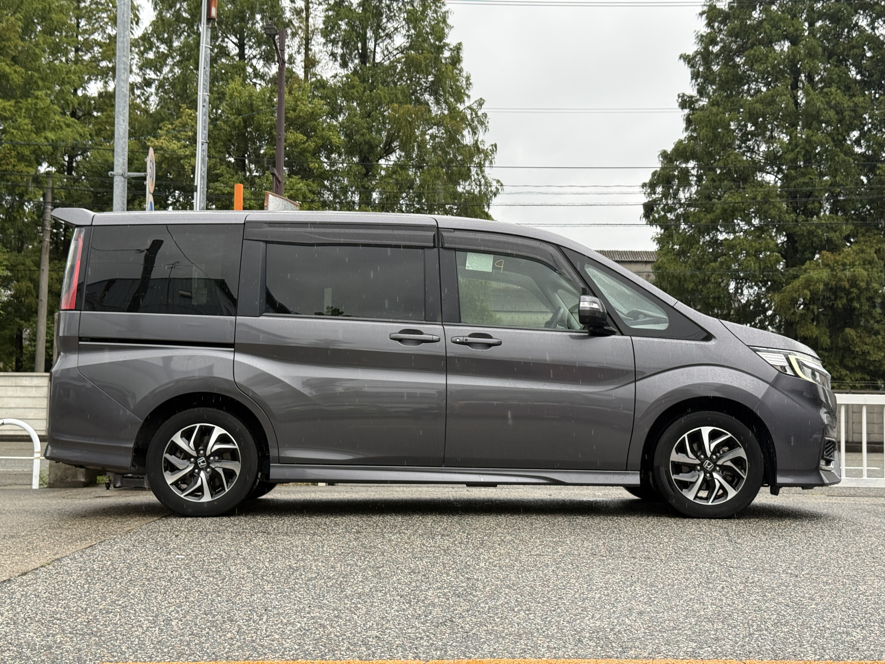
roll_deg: -0.9
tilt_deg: +3.6
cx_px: 442
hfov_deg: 39.7
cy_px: 332
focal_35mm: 48
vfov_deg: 30.3
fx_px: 1227
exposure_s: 1/506
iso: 80
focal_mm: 6.76
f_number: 1.78
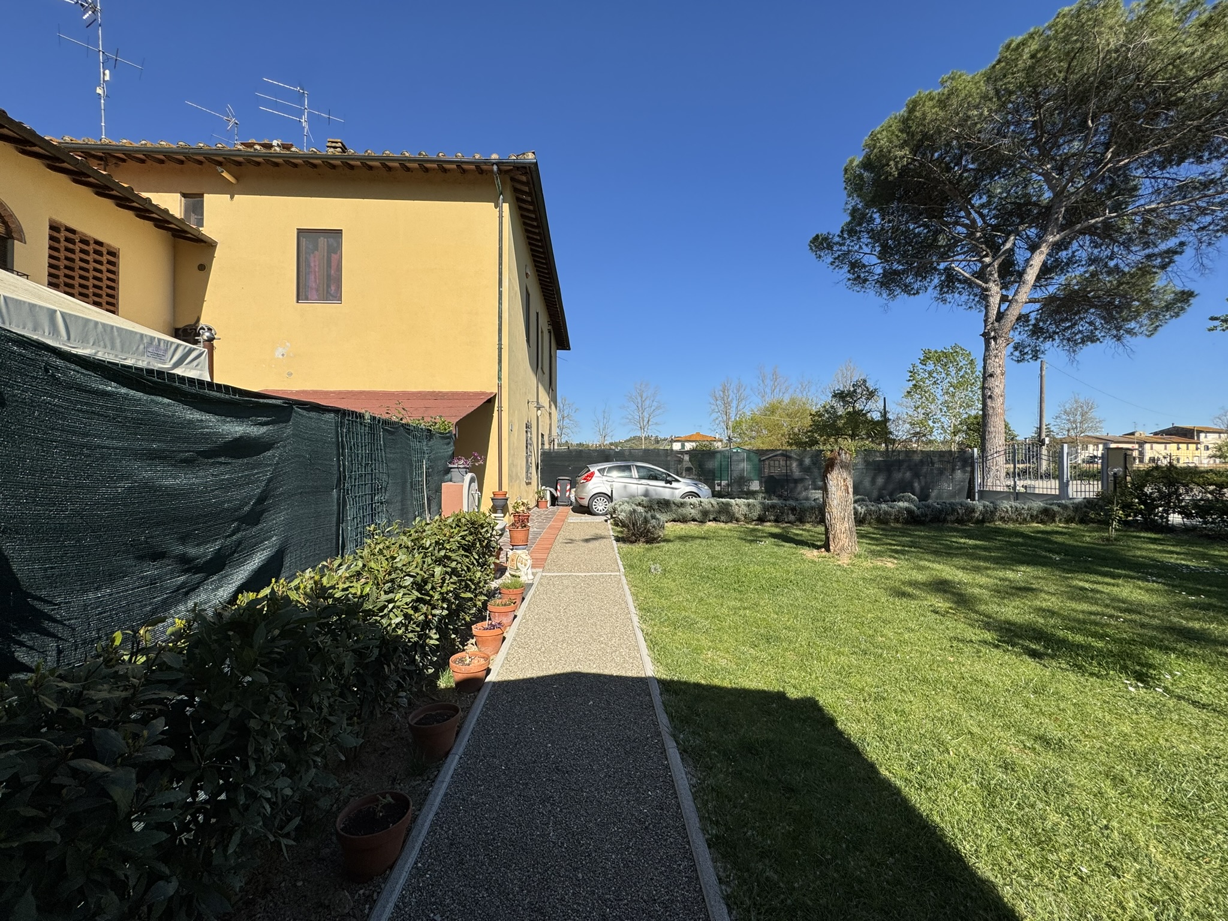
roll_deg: -0.8
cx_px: 614
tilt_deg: +0.3
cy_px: 460
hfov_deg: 102.1
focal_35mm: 14
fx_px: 497
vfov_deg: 85.7
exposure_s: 1/2342
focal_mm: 2.22
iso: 50
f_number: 2.2
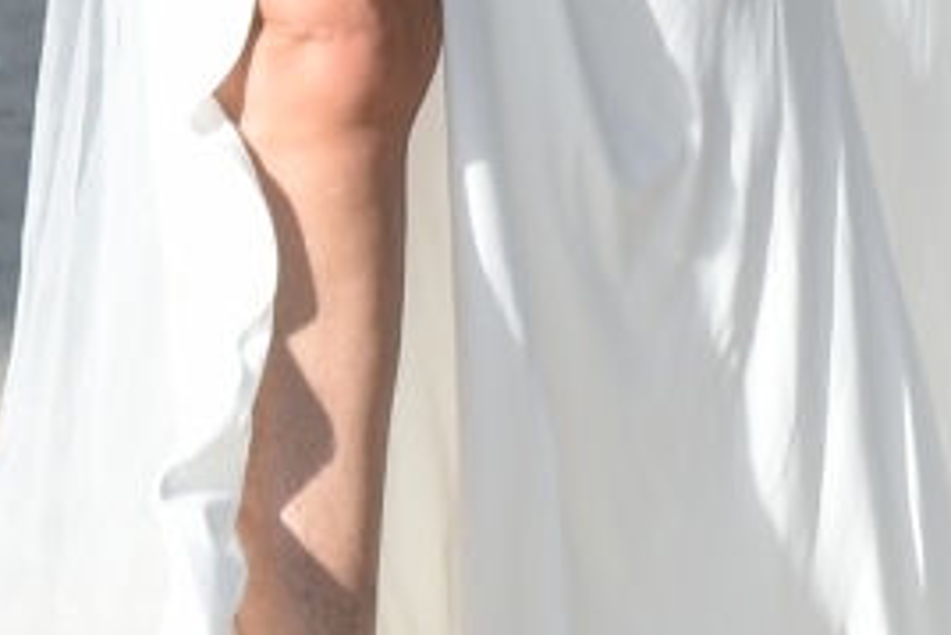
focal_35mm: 550
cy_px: -777
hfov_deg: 3.7
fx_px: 14536
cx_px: 940
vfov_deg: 2.5
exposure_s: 1/320
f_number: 4.5
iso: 100
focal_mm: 82
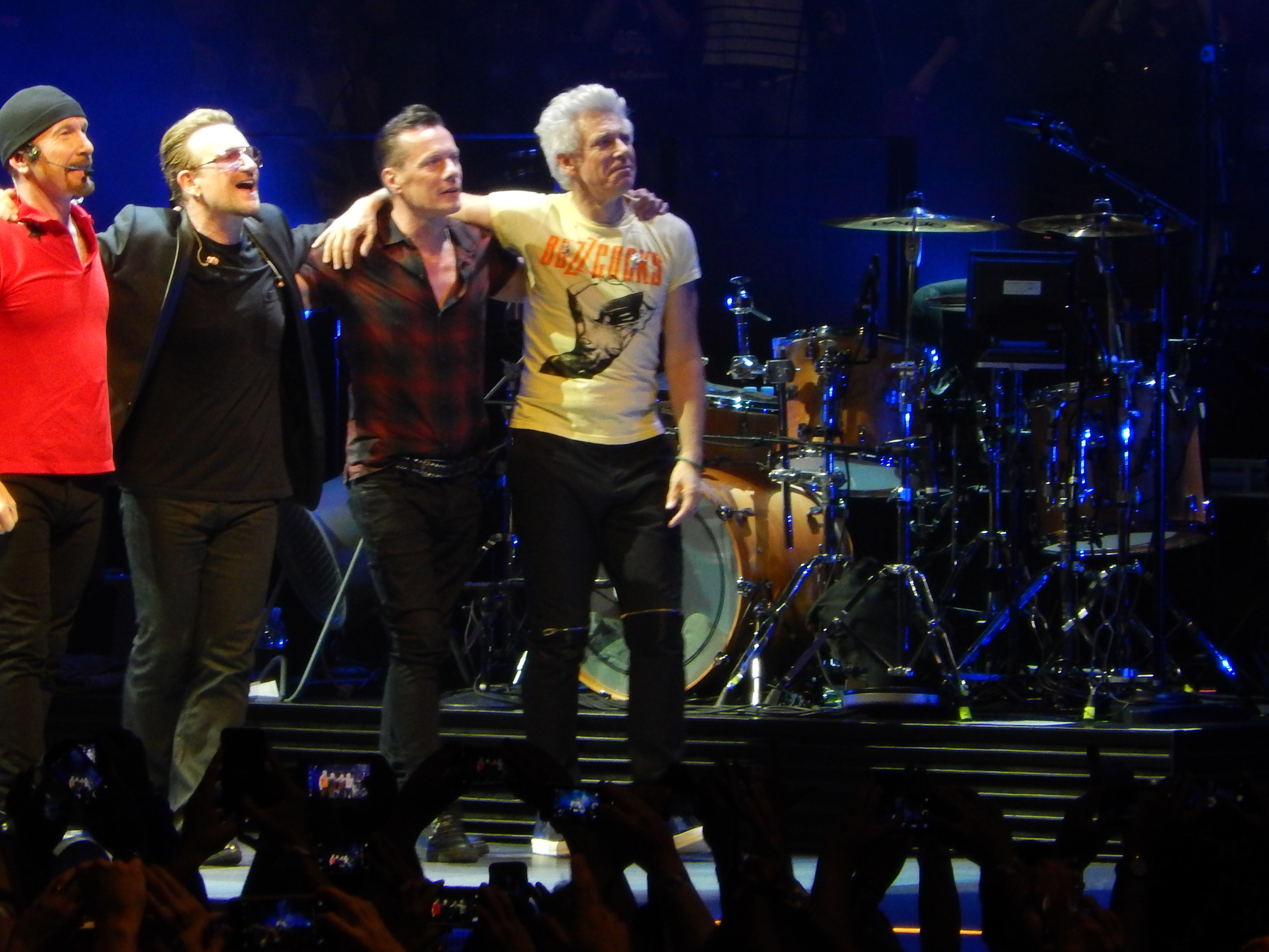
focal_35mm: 391
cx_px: 532
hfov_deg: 5.1
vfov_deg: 3.8
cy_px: 380
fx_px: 14333
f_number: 5.9
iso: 400
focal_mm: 47.8
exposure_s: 1/60
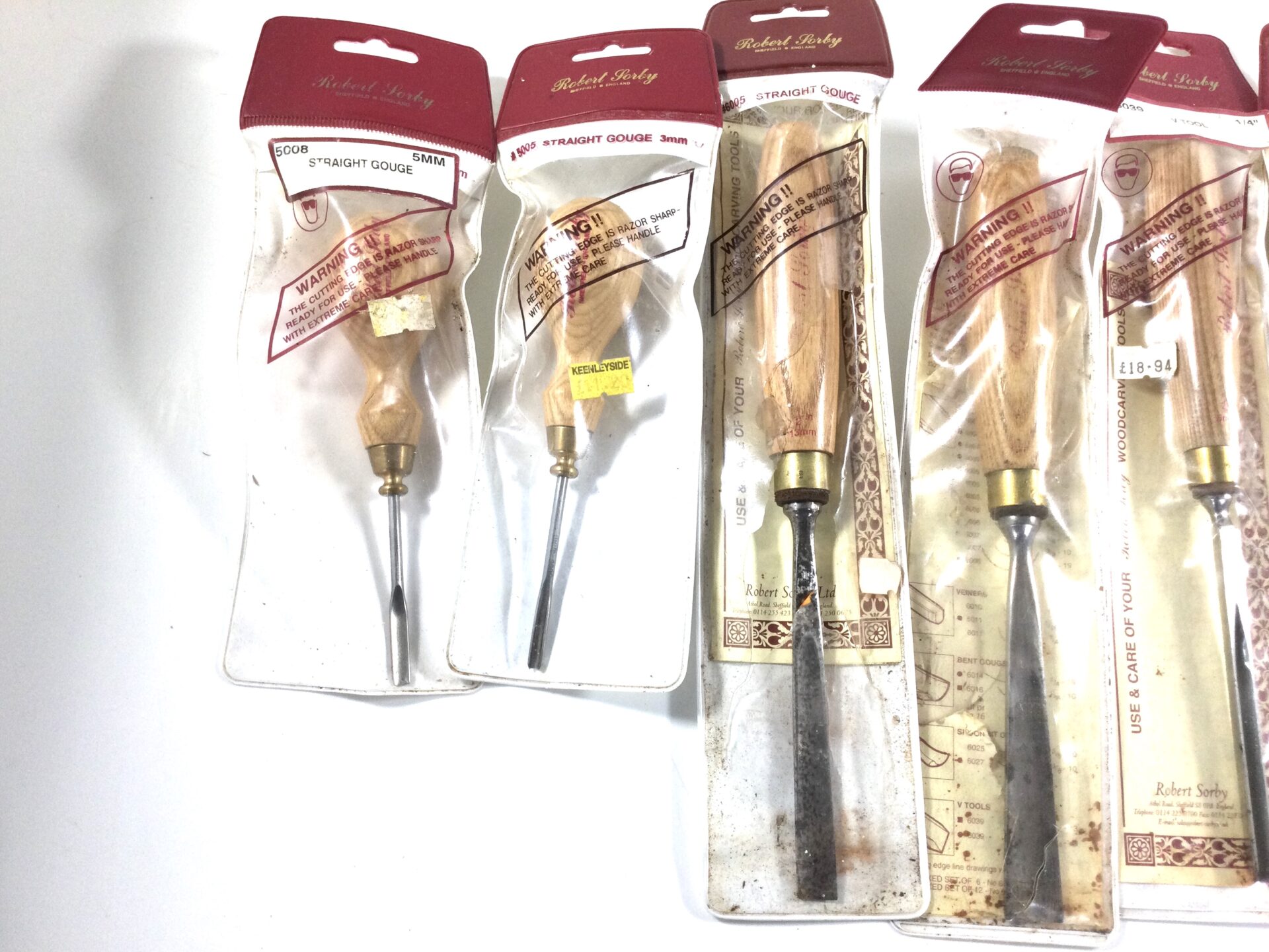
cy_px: 476
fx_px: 1136
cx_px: 634
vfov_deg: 45.4
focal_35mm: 31
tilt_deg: -74.7
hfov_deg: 58.4
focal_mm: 3.3
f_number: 2.4
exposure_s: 1/100
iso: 50
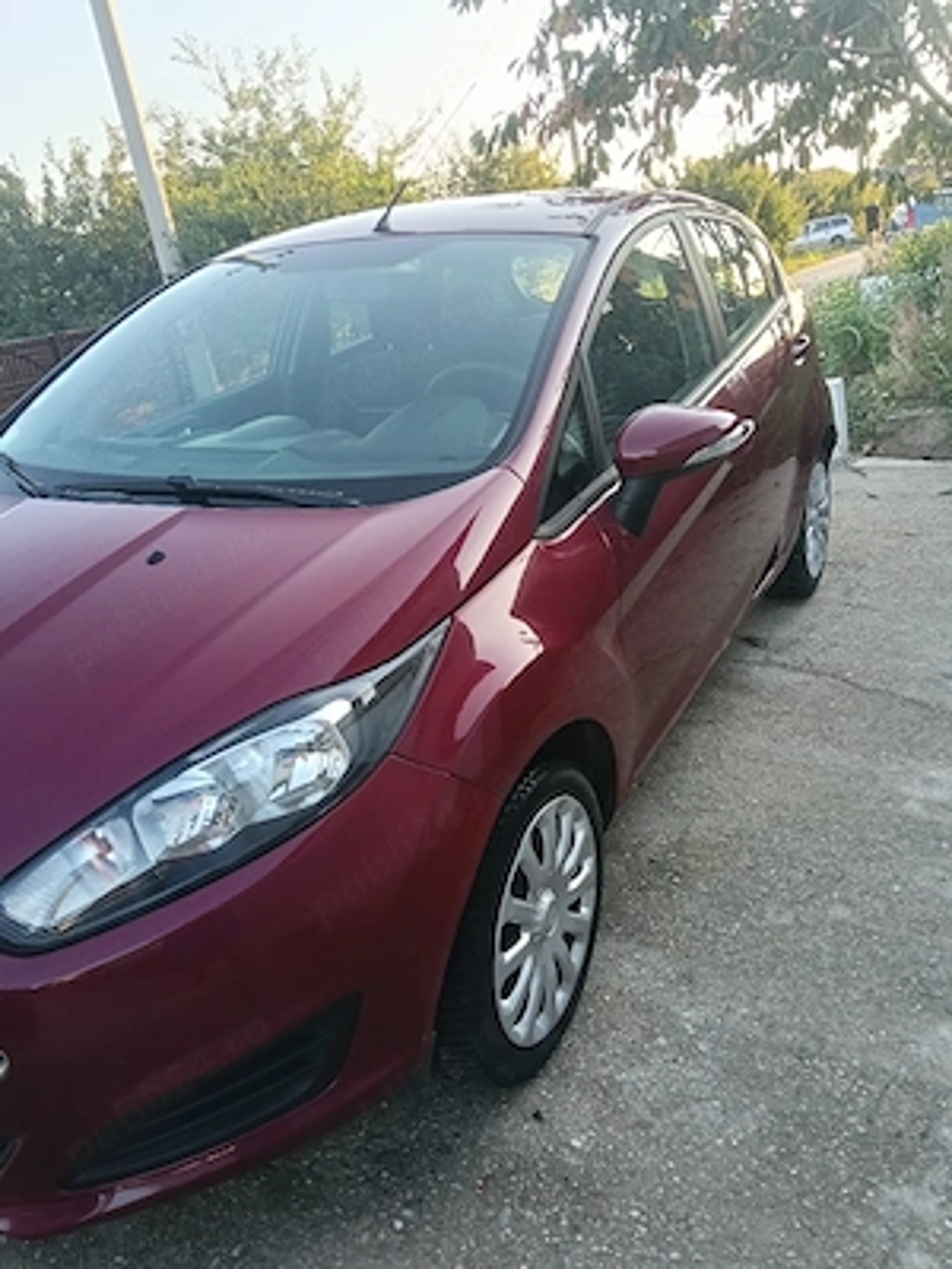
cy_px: 634
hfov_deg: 51.4
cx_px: 476
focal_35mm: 27
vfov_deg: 65.3
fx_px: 990
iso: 64
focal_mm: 3.98
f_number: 1.8
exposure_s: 1/50.3
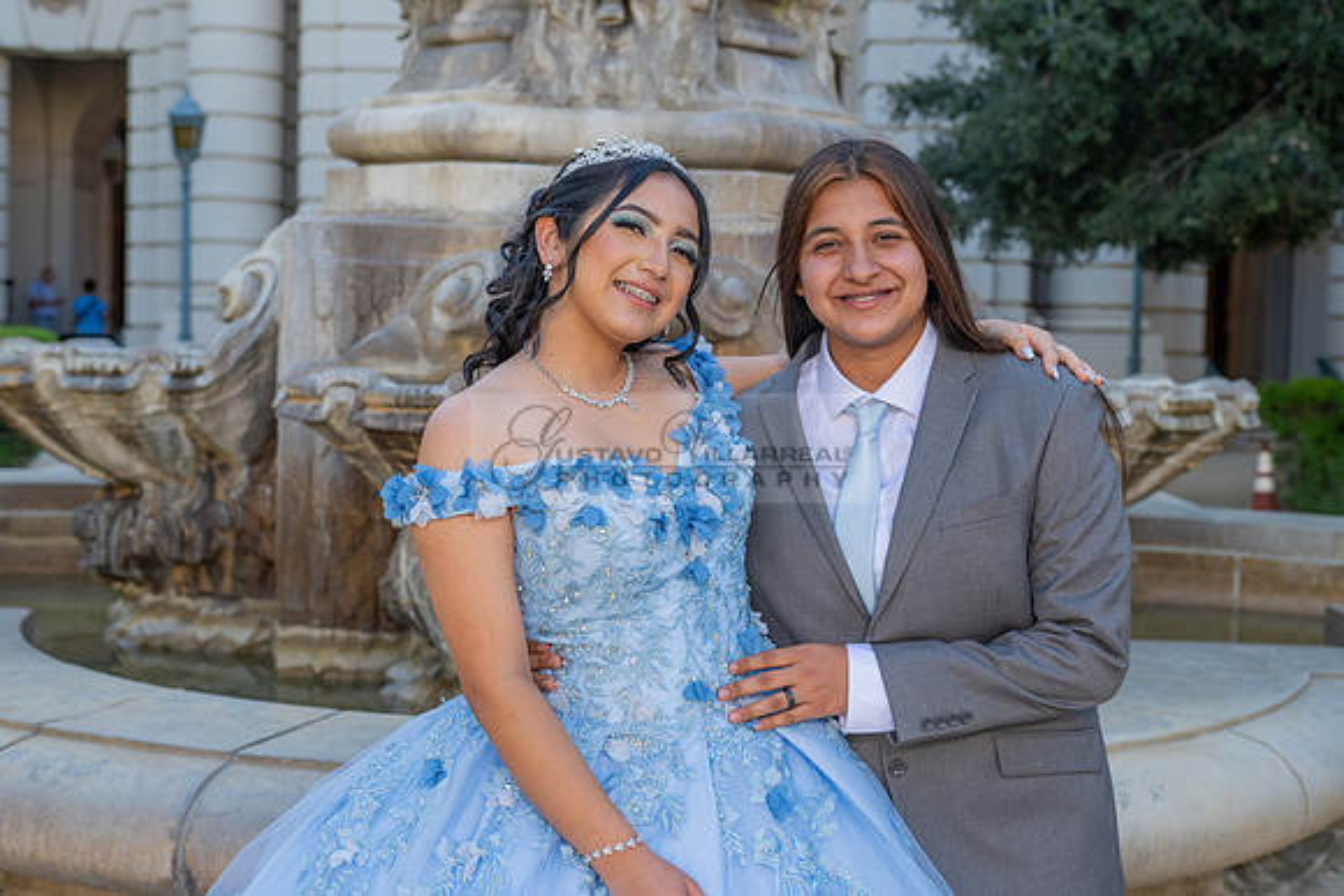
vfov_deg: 24.6
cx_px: 672
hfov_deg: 36.2
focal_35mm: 55
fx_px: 2054
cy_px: 448
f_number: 5
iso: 200
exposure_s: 1/200
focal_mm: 55
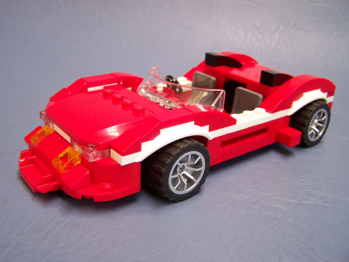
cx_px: 174
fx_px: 383
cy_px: 131
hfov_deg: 48.9
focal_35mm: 38
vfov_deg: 37.8
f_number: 2.8
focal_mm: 6.3
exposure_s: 1/20
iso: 160
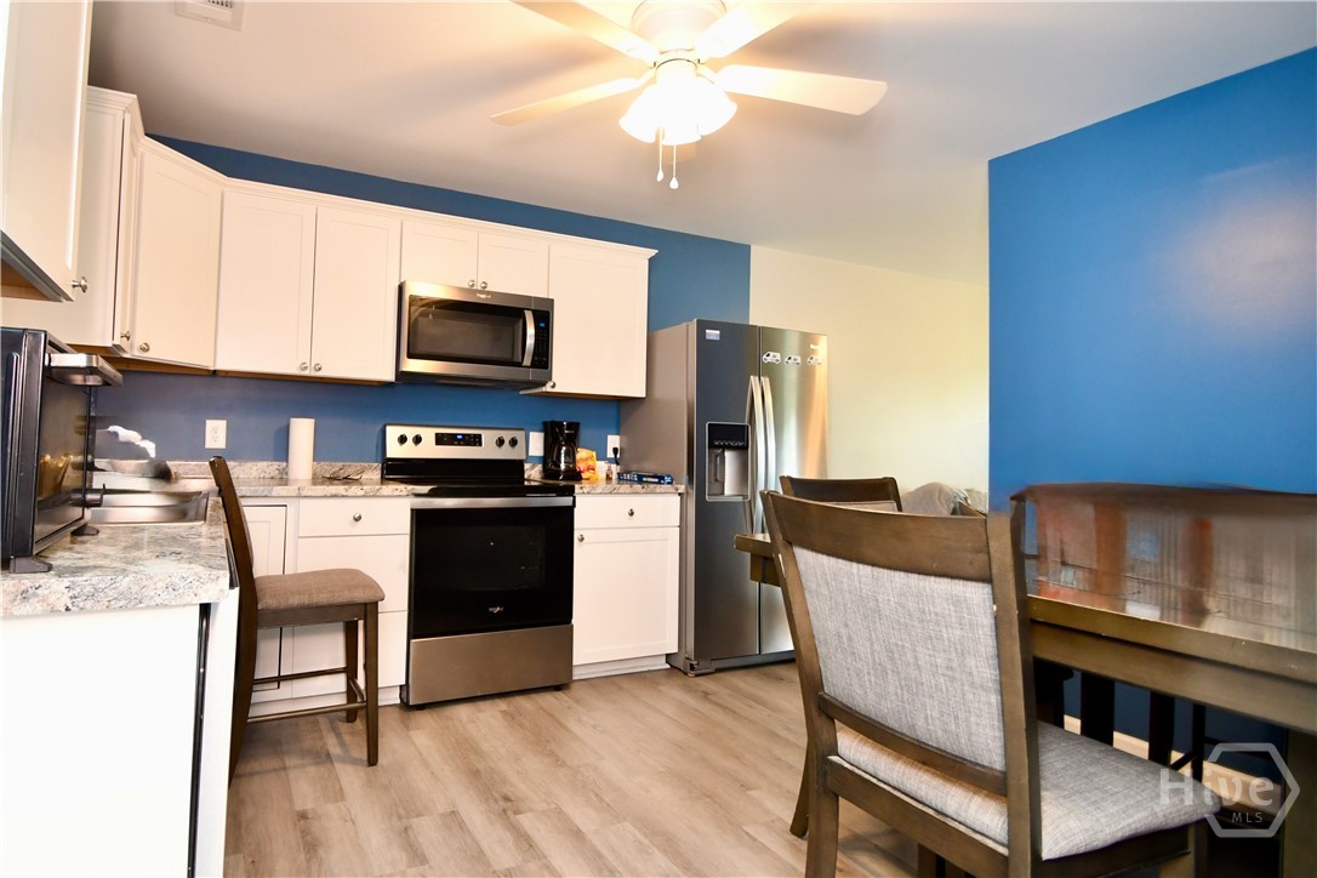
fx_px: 549
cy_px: 439
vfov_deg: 77.3
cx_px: 658
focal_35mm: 15
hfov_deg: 100.4
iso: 1400
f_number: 4
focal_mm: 10
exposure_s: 1/60
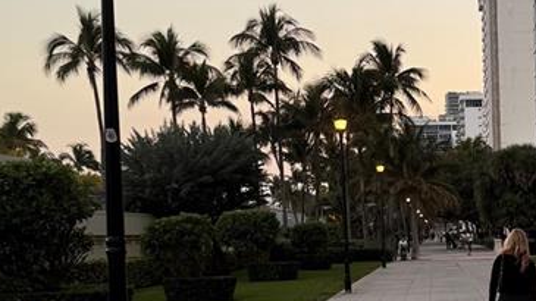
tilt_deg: -2.9
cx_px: 520
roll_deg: +2.1
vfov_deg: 13.8
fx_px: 1222
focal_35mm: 86
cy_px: 313
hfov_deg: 23.8
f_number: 1.78
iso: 64
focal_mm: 6.76
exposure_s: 1/120
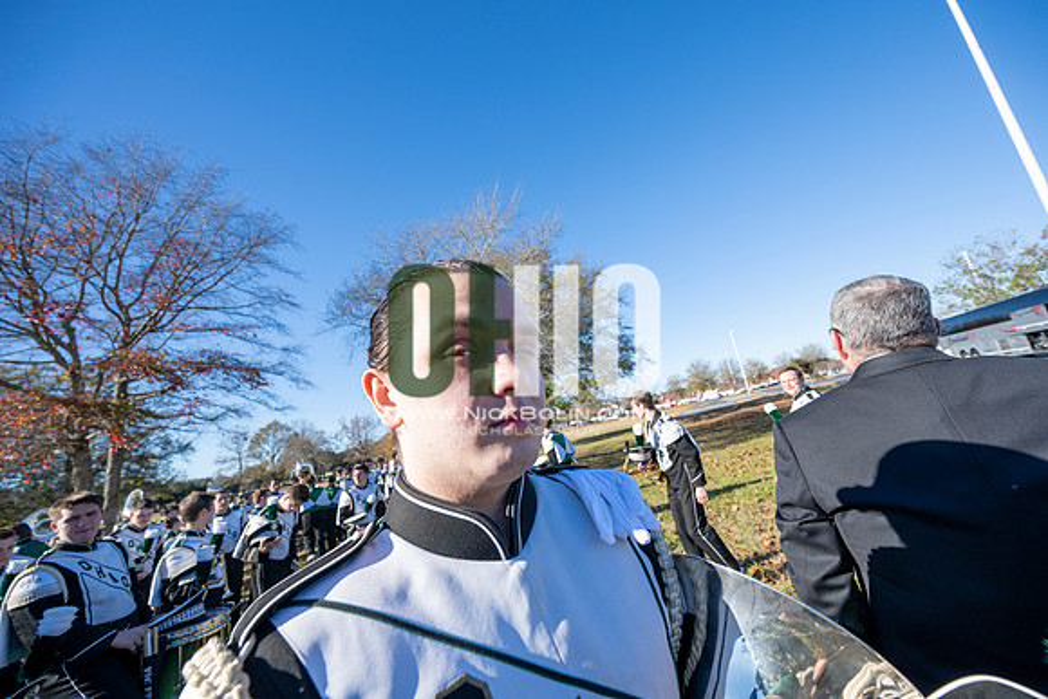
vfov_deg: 81.2
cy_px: 350
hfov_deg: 104.2
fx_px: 408
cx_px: 524
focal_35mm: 14
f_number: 5
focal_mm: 14
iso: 500
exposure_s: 1/2000
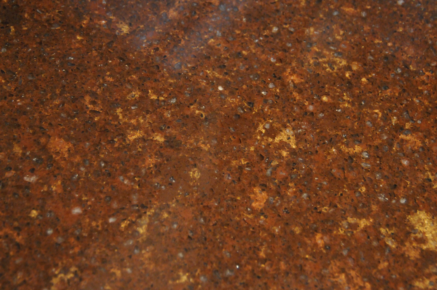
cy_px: 145
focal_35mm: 72
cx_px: 218
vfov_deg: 18.9
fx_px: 873
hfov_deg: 28.1
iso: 3200
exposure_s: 1/60
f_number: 4.8
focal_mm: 48
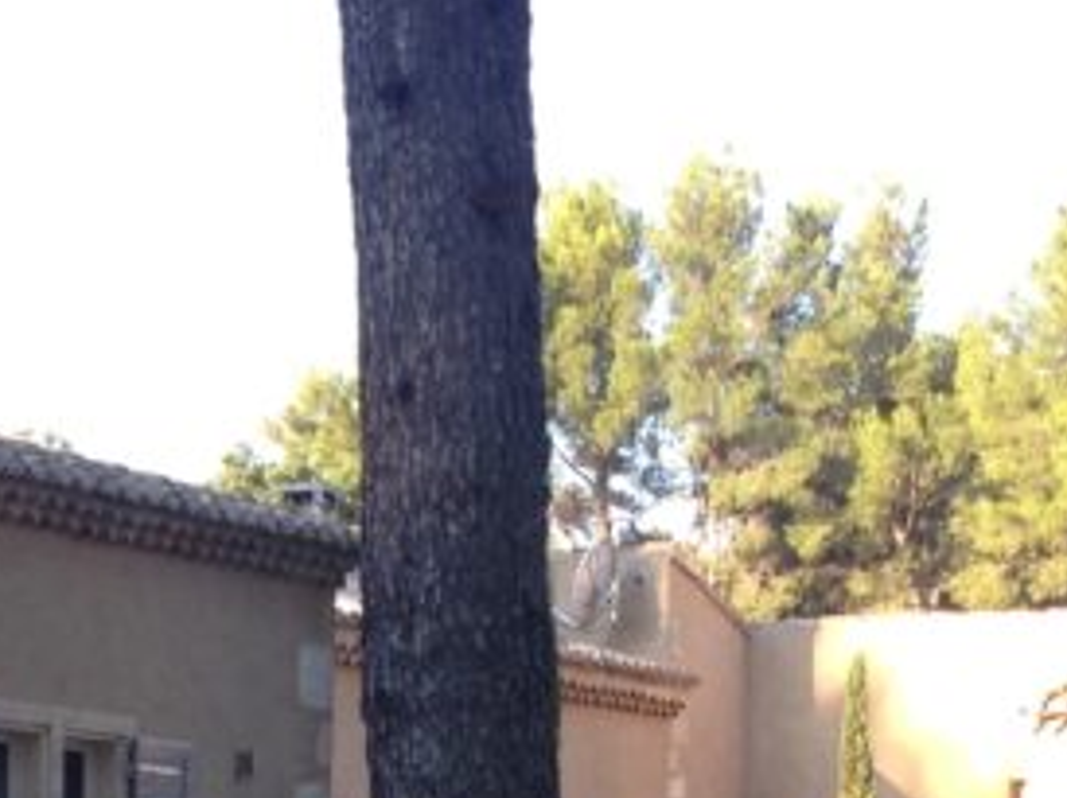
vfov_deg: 10.8
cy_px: 1288
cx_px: 471
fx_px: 4034
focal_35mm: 131
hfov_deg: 15.1
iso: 50
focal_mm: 4.28
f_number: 2.4
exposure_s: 1/196
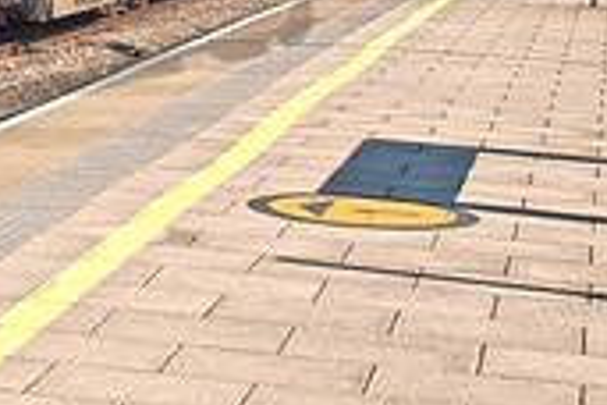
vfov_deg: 10.9
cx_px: -199
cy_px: -181
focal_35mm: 122
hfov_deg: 15.9
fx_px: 2057
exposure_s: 1/320
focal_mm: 24
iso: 200
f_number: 9
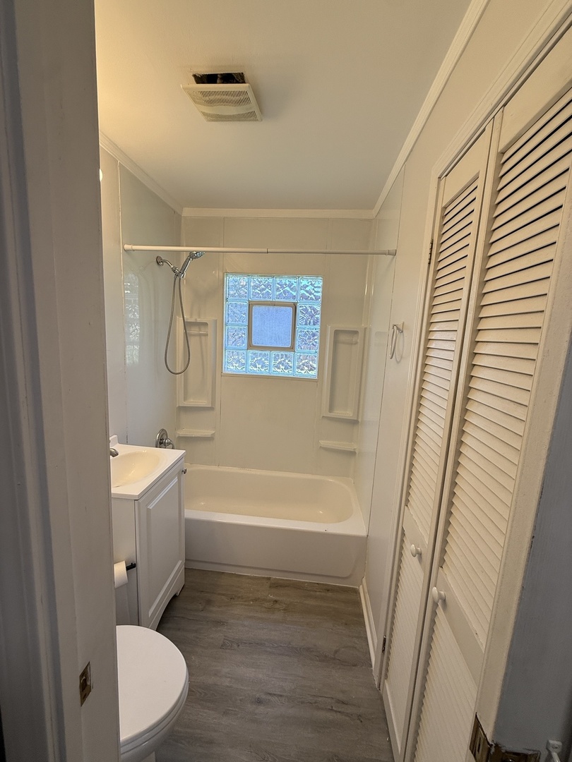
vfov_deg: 102.1
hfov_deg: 85.7
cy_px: 381
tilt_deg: -8.8
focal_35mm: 14
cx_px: 286
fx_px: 308
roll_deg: -3.3
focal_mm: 2.22
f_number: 2.2
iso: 80
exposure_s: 1/120
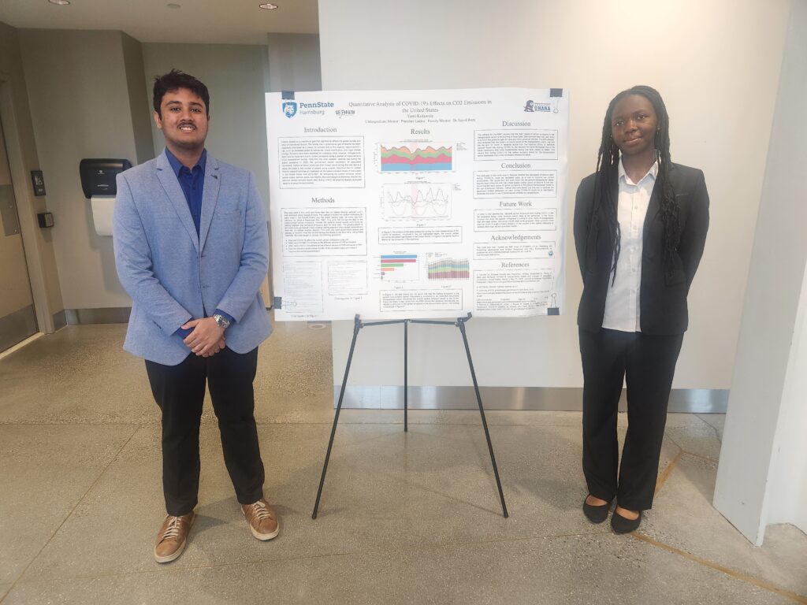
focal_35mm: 23
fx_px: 536
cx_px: 404
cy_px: 302
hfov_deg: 73.9
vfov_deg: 58.9
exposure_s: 1/100
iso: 320
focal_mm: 5.4
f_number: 1.8
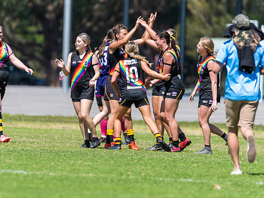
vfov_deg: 2.0
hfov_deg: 2.6
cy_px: 97
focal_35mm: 757
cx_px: 118
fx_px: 5778
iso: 800
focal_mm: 600
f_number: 6.3
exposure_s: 1/2500
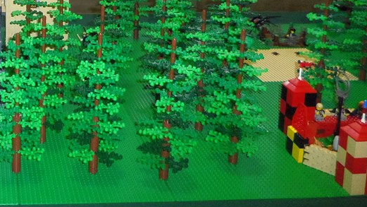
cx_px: 11
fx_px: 584
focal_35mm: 60
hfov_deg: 32.4
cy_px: -28
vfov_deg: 19.1
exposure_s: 1/40
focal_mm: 5
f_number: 3.9
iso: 320
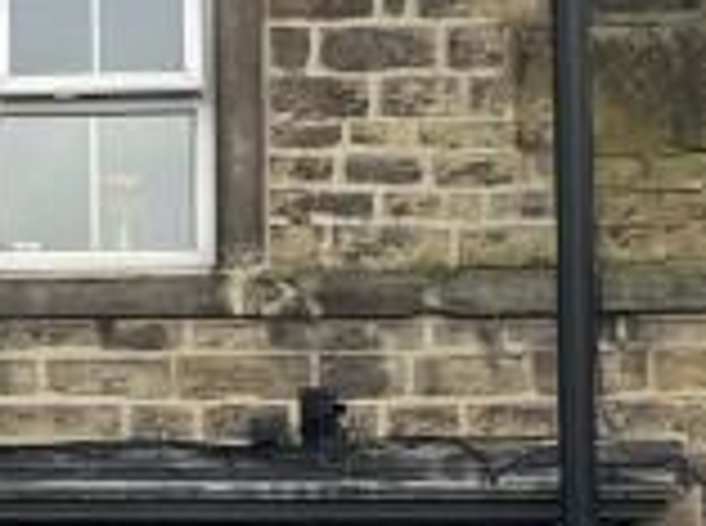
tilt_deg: +7.5
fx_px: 3459
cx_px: -522
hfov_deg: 11.0
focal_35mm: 170
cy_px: 387
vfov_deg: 8.7
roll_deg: -0.4
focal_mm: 5.1
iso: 40
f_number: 1.6
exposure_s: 1/172
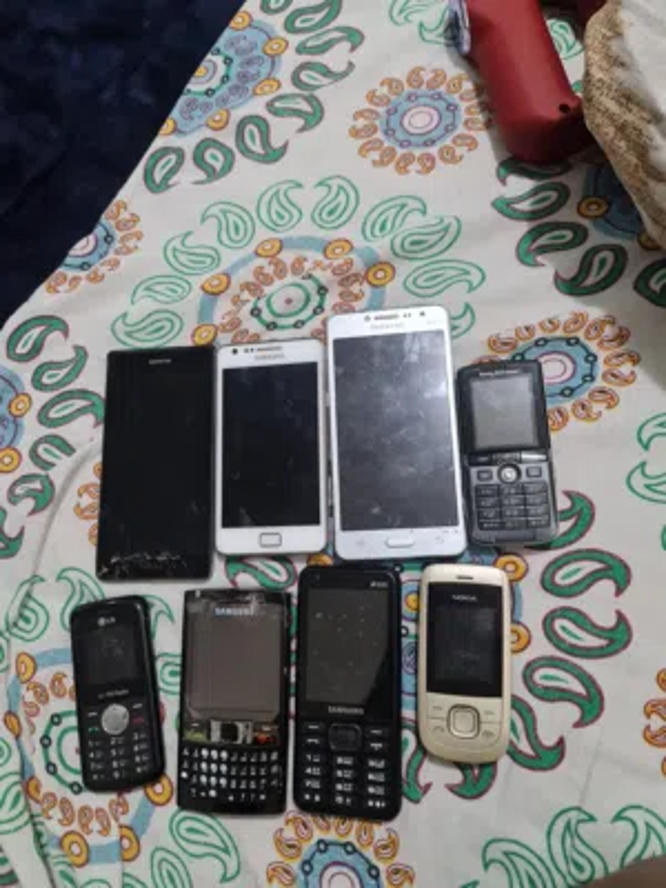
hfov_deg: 54.9
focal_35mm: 25
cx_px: 333
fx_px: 641
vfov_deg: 69.4
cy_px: 444
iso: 500
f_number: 1.8
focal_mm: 7
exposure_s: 1/50
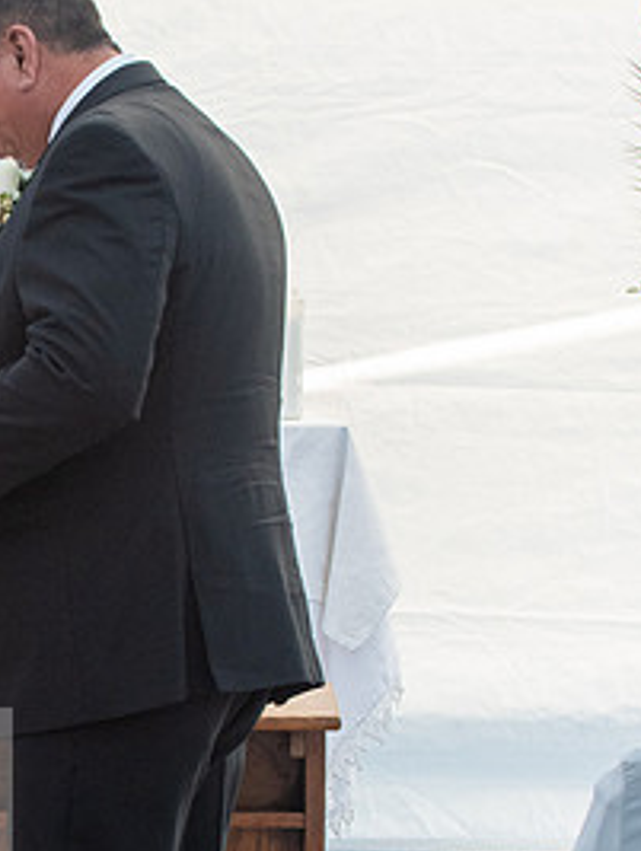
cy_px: 739
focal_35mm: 266
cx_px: -268
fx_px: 6552
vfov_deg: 7.4
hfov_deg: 5.6
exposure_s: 1/125
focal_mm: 90
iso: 800
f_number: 6.3
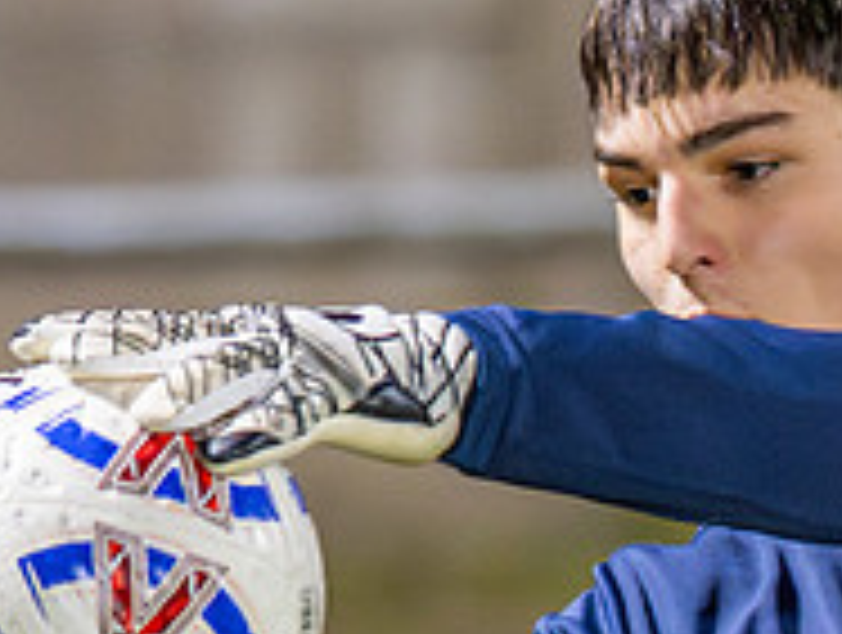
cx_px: 1256
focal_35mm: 700
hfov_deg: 2.8
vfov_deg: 2.1
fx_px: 17060
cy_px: 791
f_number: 1.8
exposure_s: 1/1250
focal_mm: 135
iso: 5000
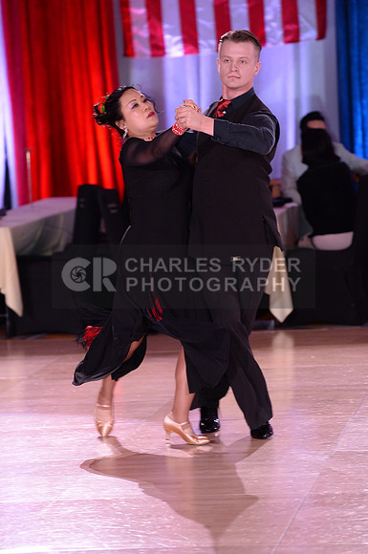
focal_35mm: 165
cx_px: 184
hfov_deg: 8.3
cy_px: 277
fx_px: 2537
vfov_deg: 12.5
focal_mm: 165
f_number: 4
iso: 1600
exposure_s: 1/250
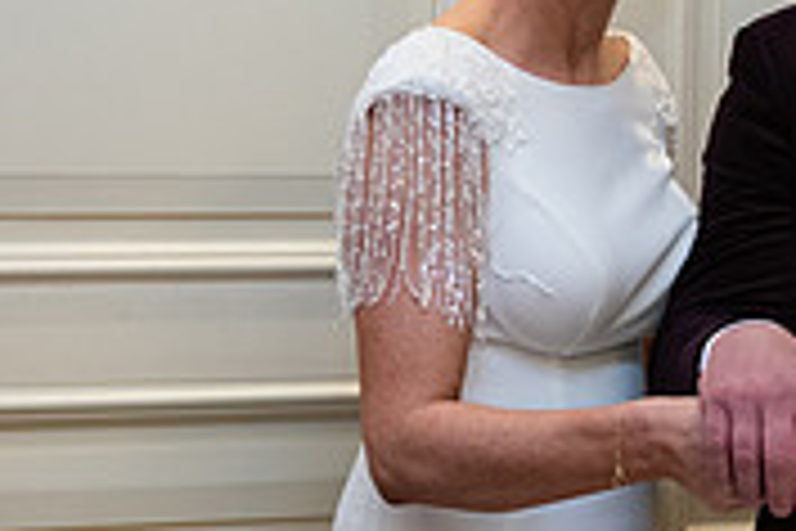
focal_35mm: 131
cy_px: 380
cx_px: 872
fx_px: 2896
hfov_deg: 15.3
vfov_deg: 10.5
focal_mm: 40
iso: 800
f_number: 3.5
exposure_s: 1/160
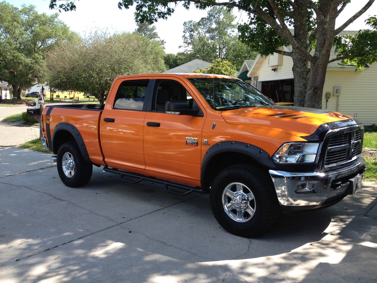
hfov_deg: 51.3
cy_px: 145
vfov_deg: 39.7
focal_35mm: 36
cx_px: 193
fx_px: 392
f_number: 2.4
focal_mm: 4.28
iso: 50
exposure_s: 1/531
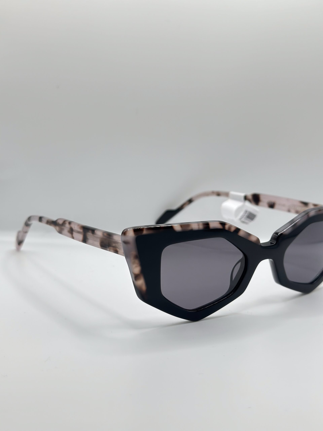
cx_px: 162
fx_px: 597
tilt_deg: -31.6
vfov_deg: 39.7
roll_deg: -0.5
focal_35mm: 48
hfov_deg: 30.3
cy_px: 216
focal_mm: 6.86
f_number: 1.78
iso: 80
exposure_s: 1/454
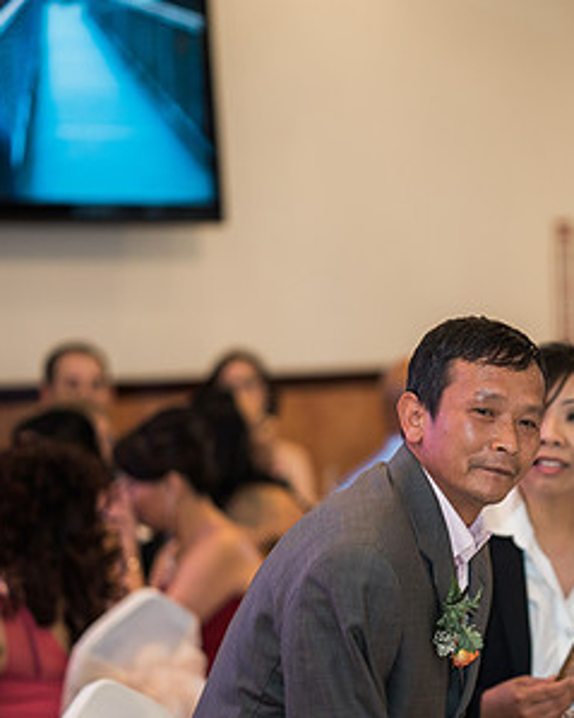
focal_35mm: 155
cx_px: 473
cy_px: 438
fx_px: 3293
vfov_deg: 12.4
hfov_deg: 9.9
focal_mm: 85
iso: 800
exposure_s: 1/160
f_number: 1.8
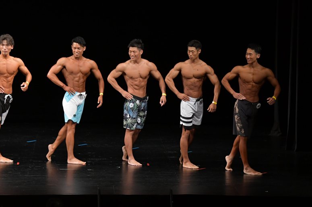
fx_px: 1620
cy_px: 104
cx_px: 156
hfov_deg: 11.0
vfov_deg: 7.3
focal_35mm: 187
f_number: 5.6
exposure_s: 1/400
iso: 3200
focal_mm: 125
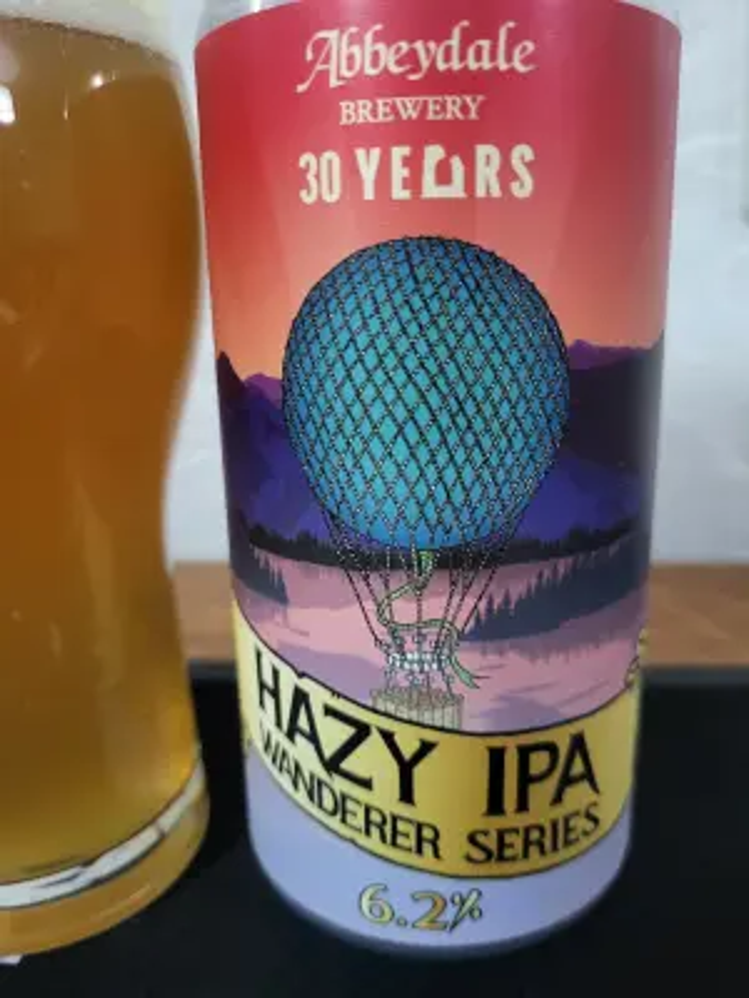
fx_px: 750
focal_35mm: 26
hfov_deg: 53.1
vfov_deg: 67.3
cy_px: 499
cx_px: 374
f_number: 1.8
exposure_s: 1/25
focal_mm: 5.4
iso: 640
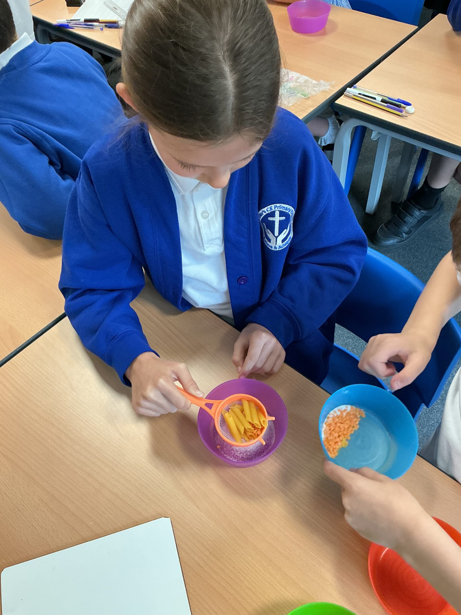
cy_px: 308
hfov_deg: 48.2
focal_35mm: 29
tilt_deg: -52.0
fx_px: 515
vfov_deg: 61.7
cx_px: 230
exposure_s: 1/60
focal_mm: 3
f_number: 1.8
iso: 160
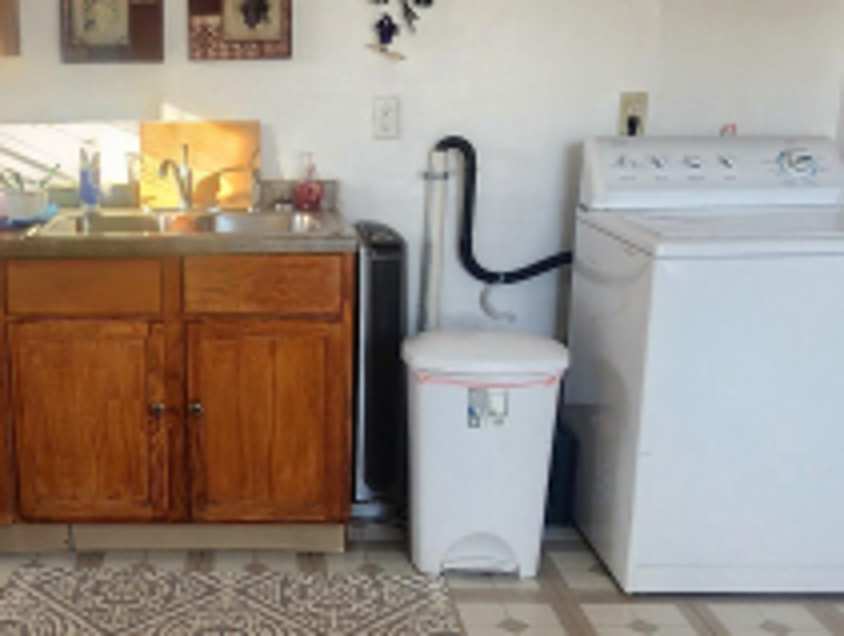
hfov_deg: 43.7
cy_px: 372
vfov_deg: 35.1
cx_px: 178
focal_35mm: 41
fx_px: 1001
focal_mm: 2.2
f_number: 2.2
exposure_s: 1/60.2
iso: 125
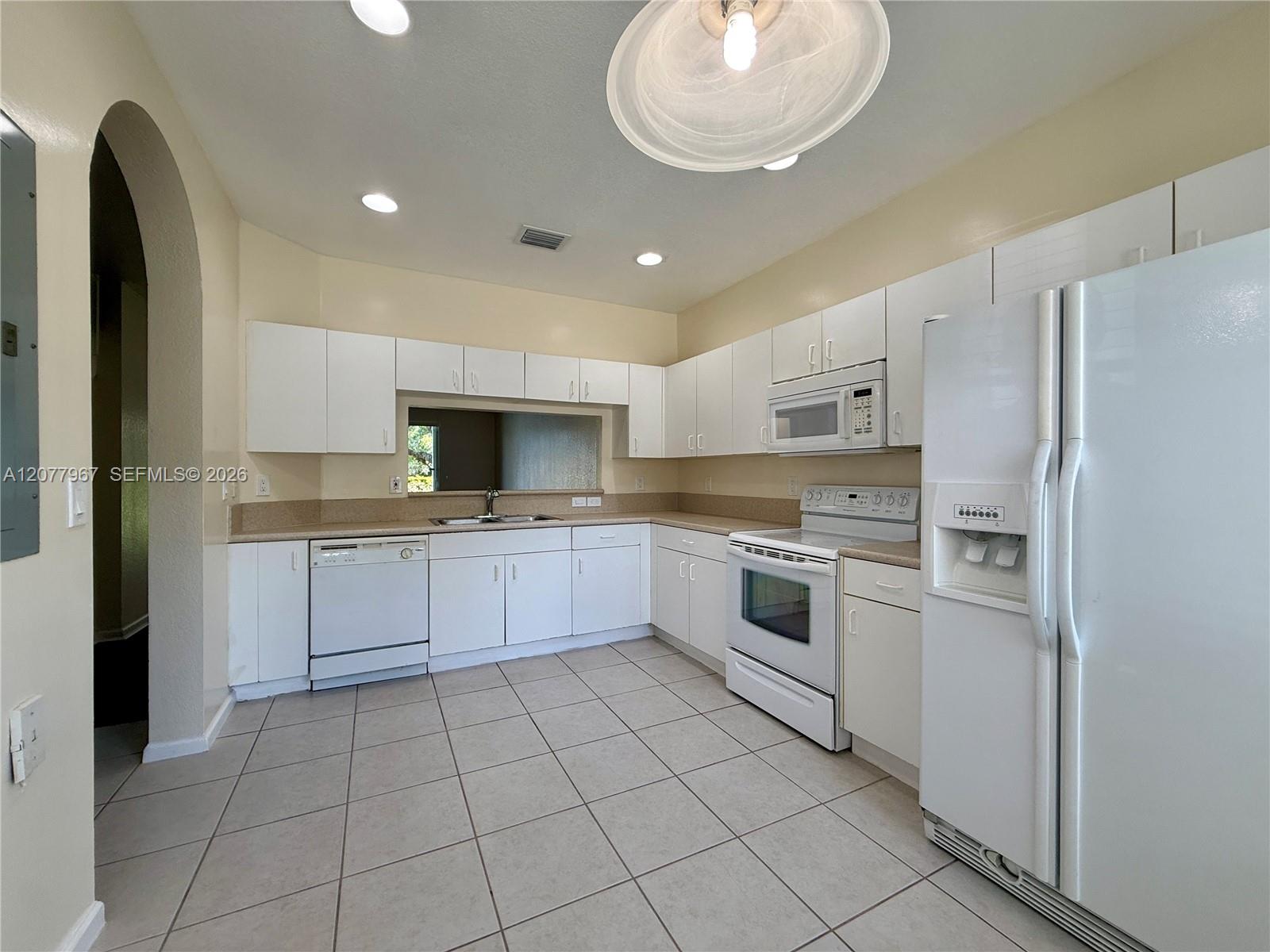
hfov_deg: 102.1
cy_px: 476
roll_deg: +1.0
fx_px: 514
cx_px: 635
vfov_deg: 85.7
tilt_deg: +0.1
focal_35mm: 14
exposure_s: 1/120
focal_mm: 2.22
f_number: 2.2
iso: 100
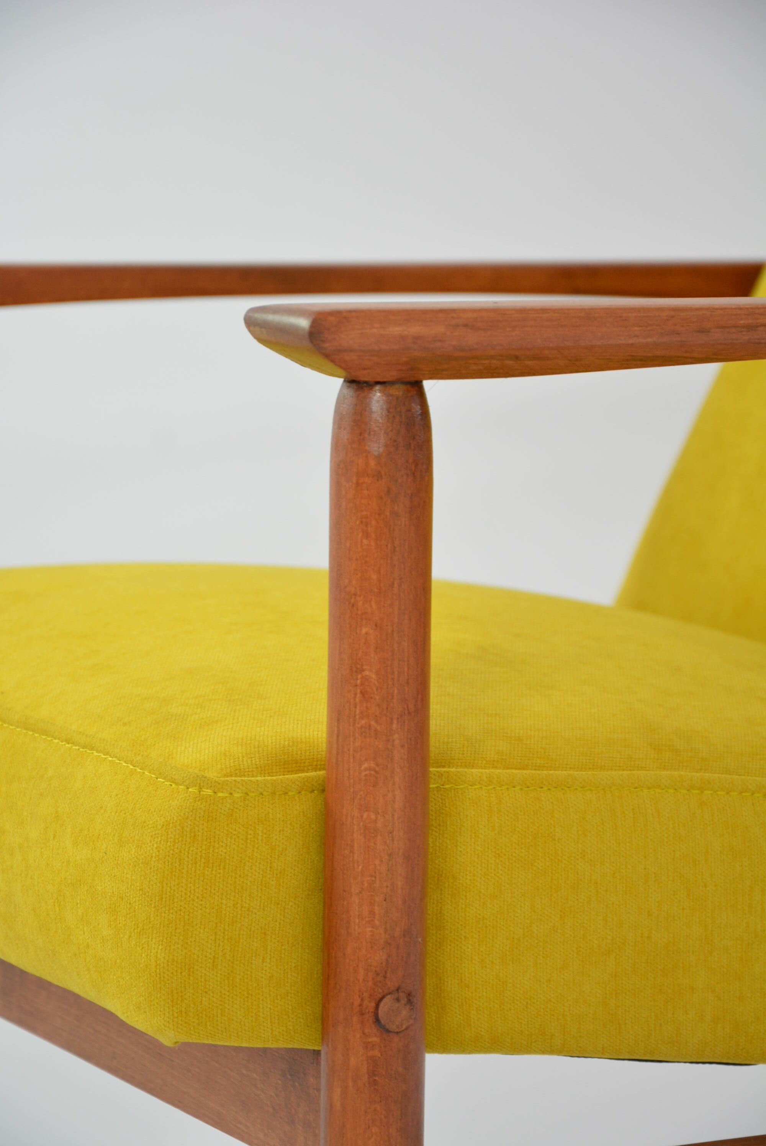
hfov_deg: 10.8
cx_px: 383
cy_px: 573
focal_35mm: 128
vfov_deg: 16.1
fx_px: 4062
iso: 800
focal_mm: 85
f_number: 5.6
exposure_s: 1/125
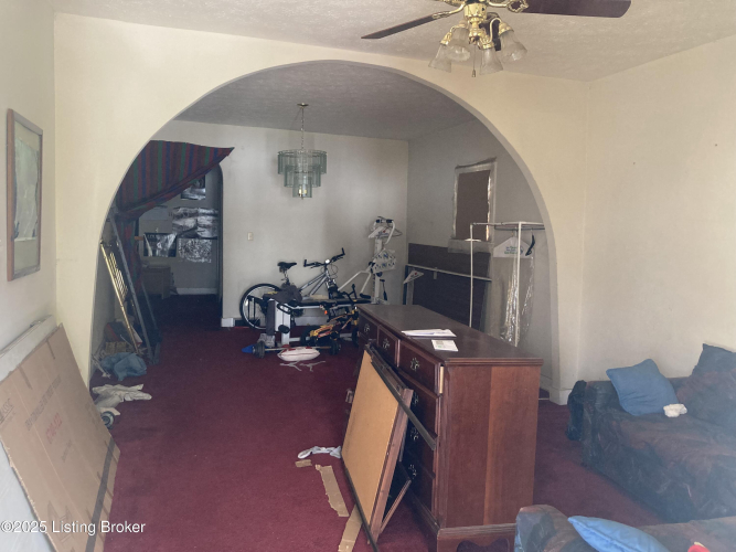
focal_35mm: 28
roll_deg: -1.6
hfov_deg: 63.5
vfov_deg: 49.7
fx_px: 595
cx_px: 368
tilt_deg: -3.1
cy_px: 276
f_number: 1.8
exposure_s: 1/60
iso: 200
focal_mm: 3.99
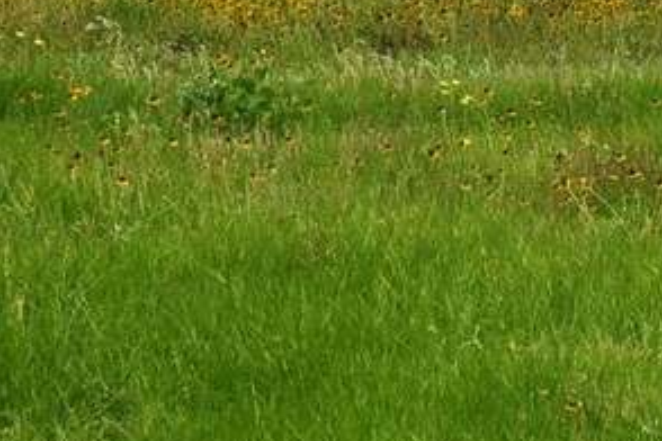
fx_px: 4339
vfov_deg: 5.7
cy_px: -272
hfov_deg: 8.6
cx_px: 892
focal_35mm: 236
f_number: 14
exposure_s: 1/800
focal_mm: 32
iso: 800
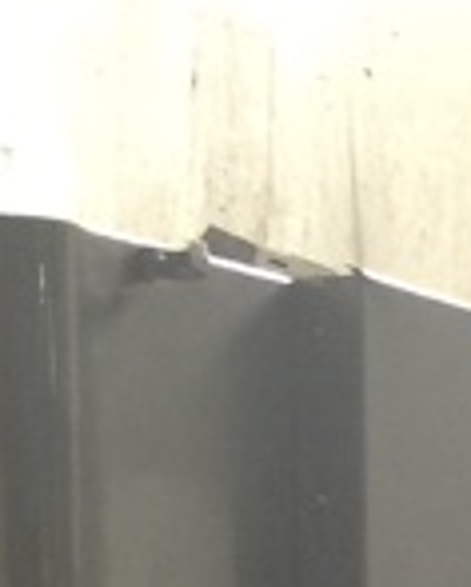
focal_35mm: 197
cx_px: 910
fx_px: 3426
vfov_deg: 8.8
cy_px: 1454
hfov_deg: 7.6
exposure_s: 1/15
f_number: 2.2
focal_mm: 4.15
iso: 40
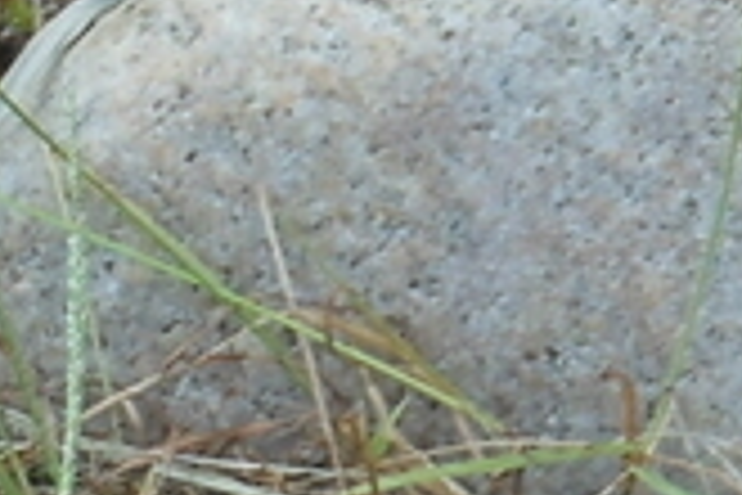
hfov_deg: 5.6
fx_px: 7007
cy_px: -706
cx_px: 2496
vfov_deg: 4.0
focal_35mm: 340
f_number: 4.6
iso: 80
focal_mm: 8.1
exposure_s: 1/160
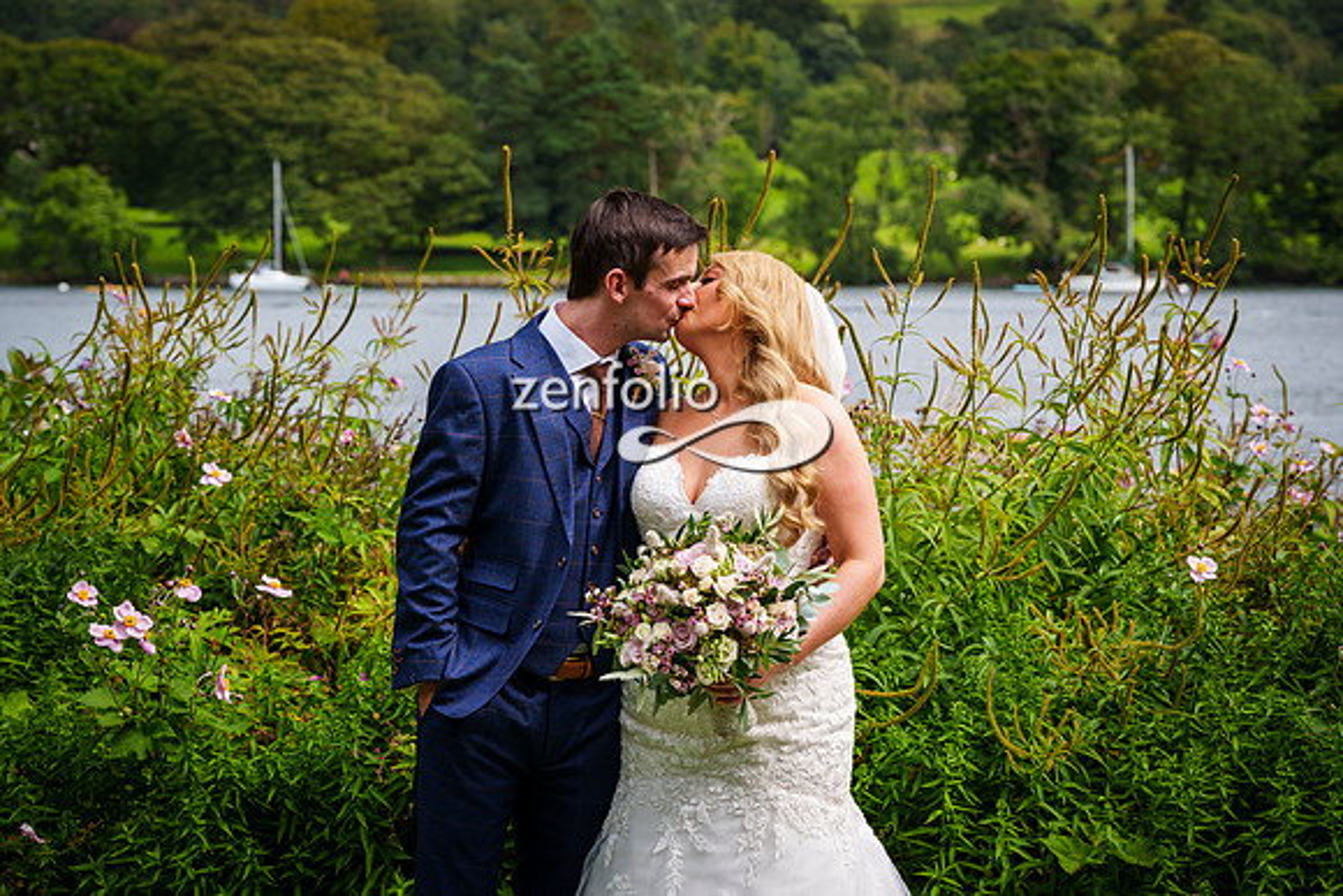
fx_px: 3279
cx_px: 694
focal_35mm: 88
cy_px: 373
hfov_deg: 23.1
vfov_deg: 15.6
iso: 200
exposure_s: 1/1250
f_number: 5
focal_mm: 75
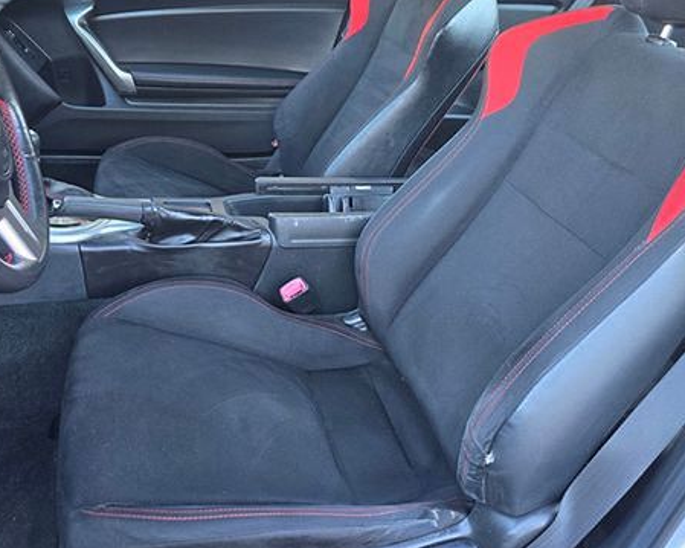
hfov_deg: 55.7
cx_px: 345
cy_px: 255
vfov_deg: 45.7
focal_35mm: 32
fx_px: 649
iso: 250
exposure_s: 1/120
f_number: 1.7
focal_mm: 6.3
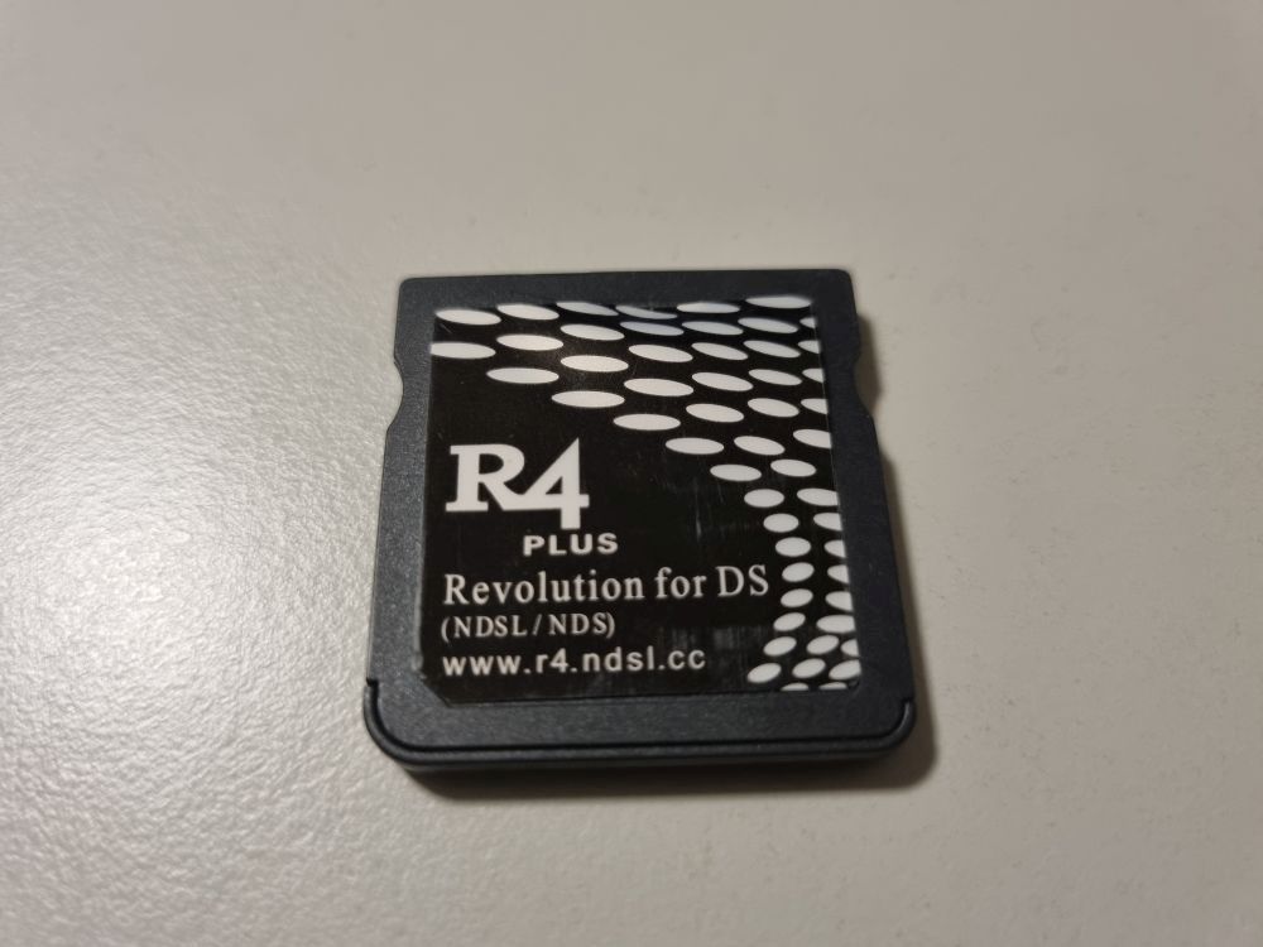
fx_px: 949
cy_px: 474
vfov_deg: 53.1
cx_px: 632
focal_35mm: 26
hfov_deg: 67.3
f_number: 1.8
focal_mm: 5.4
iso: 320
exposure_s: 1/50
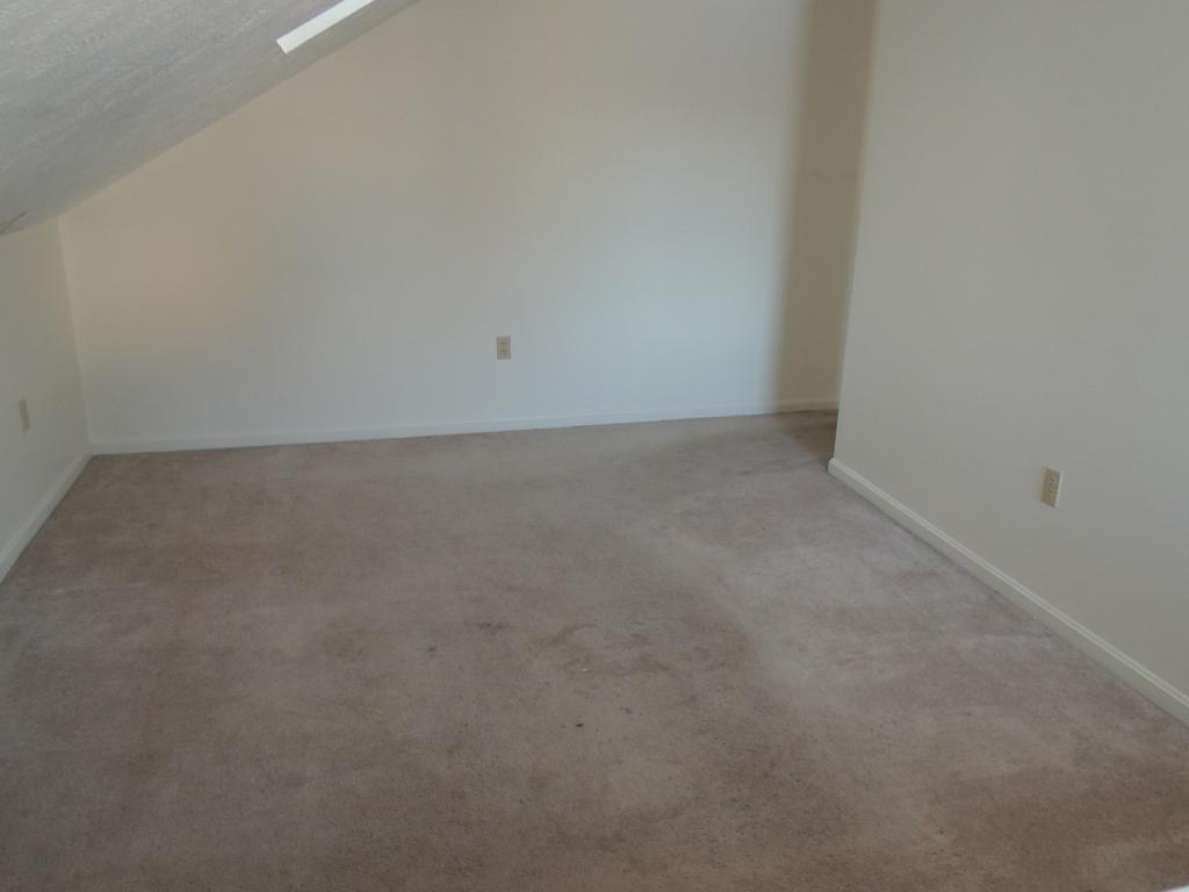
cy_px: 446
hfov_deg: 63.4
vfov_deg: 49.7
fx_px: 962
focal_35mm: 28
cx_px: 594
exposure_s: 1/13
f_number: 3.1
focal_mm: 4.9
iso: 400
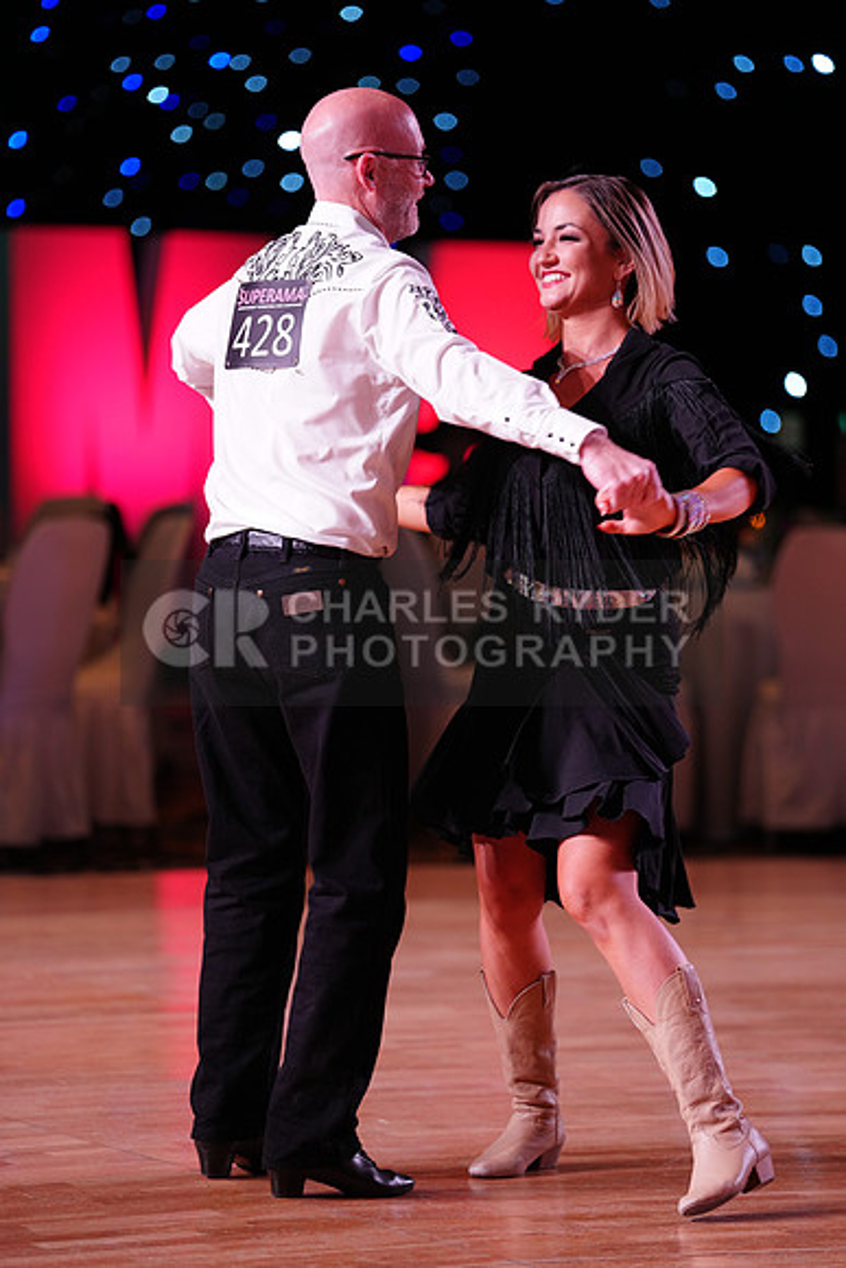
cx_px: 423
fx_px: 5777
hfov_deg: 8.4
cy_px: 634
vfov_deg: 12.5
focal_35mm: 164
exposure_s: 1/250
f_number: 2.8
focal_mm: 164
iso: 800
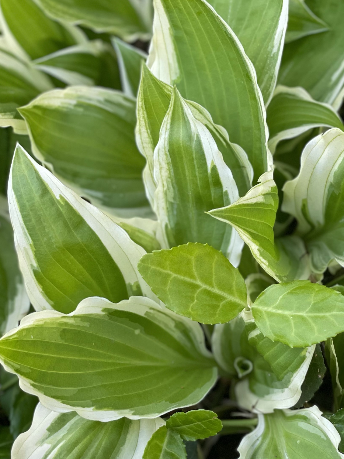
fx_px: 1285
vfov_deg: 20.1
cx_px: 259
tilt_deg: -62.0
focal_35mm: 97
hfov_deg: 15.2
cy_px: 333
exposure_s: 1/122
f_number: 2
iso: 50
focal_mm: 6
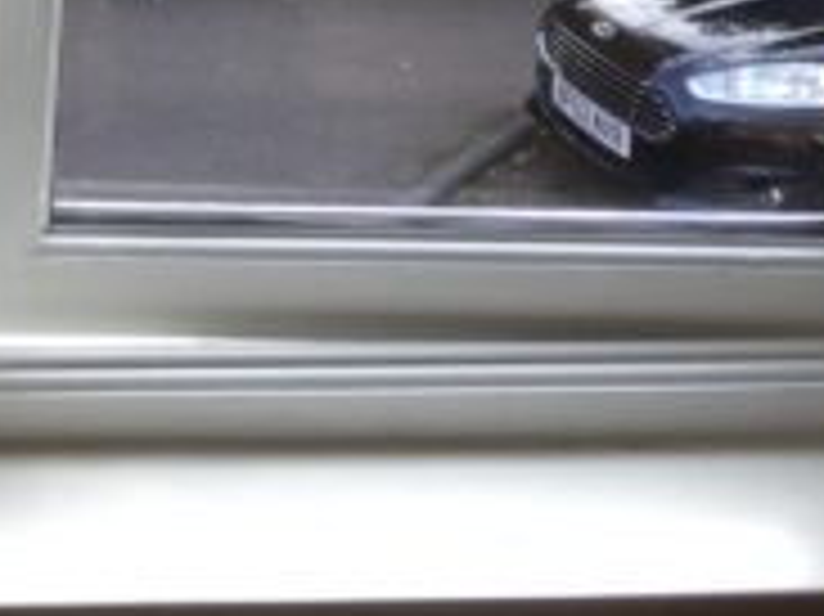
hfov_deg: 14.2
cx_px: -693
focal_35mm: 122
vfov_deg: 11.2
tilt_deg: -10.4
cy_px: -549
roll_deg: +0.8
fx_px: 2902
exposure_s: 1/130
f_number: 2.2
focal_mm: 4.15
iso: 32
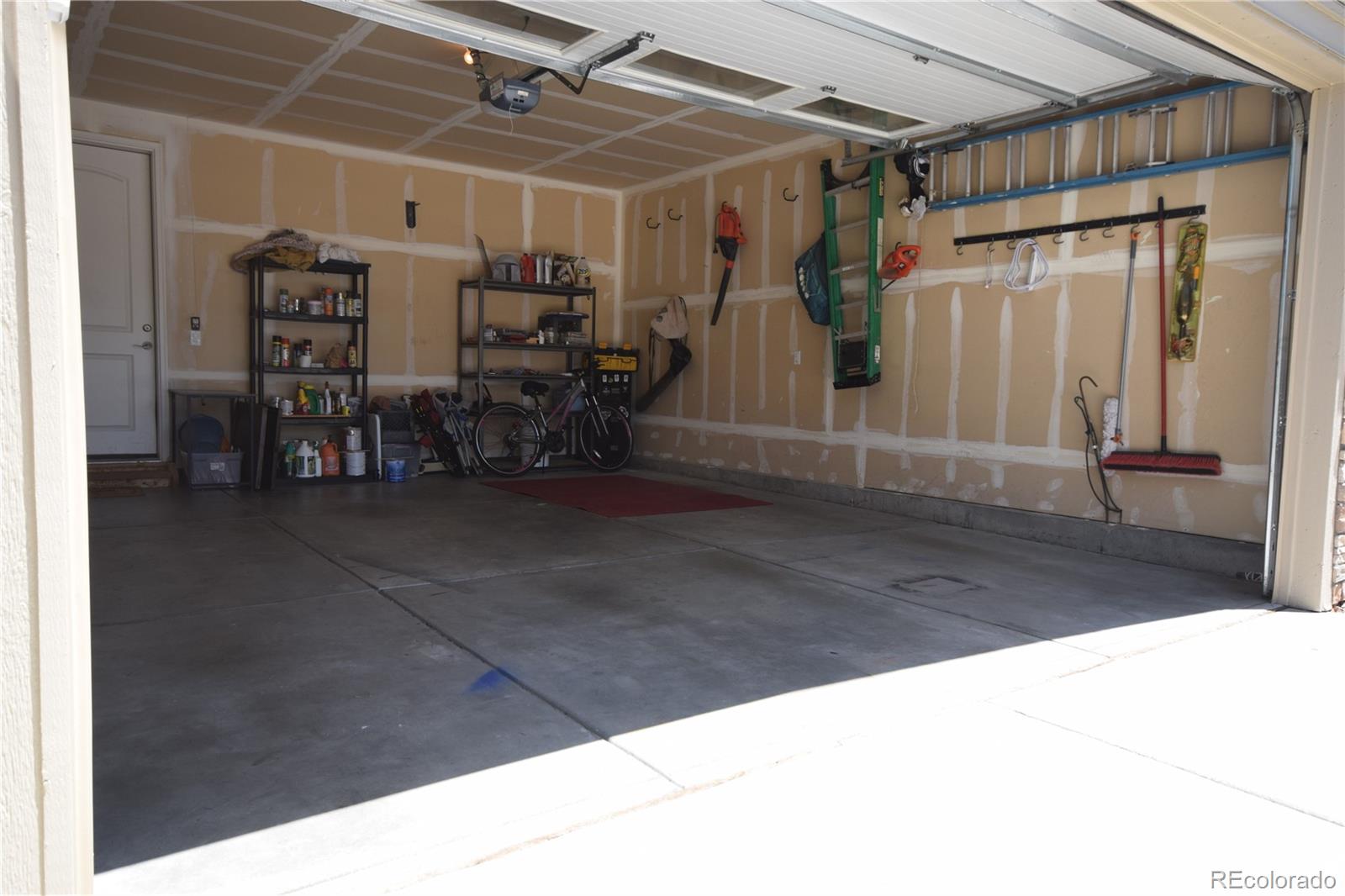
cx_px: 672
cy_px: 448
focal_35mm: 24
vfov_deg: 53.1
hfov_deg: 73.8
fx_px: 896
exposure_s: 1/125
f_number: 5.6
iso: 400
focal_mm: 16
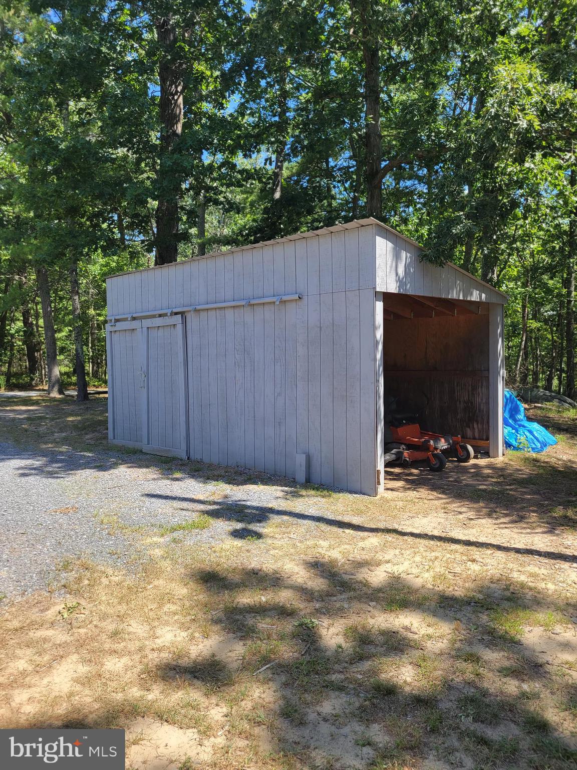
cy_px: 385
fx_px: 578
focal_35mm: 26
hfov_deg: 53.1
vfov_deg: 67.3
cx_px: 288
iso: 40
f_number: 1.8
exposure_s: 1/715
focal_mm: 5.4
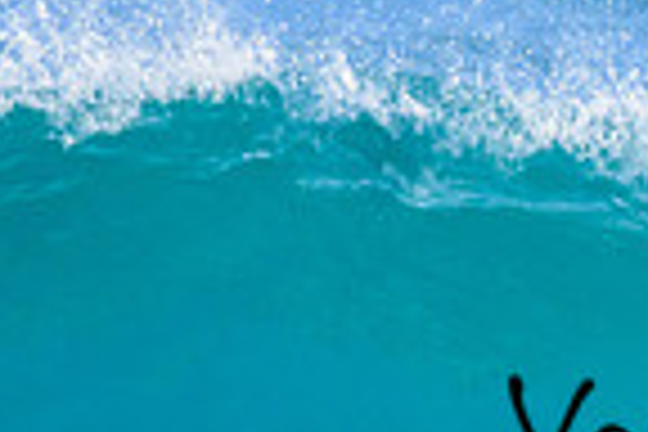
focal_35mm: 3352
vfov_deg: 0.4
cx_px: 991
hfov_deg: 0.6
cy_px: 395
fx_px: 60331
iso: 1600
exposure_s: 1/2000
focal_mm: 800
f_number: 11
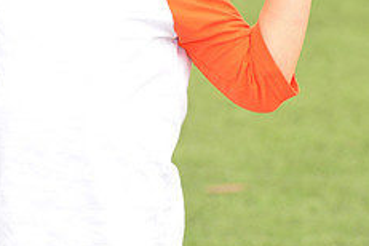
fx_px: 4376
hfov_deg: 4.8
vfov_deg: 3.2
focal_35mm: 427
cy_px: -52
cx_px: 85
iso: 250
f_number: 8
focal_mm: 170
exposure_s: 1/200
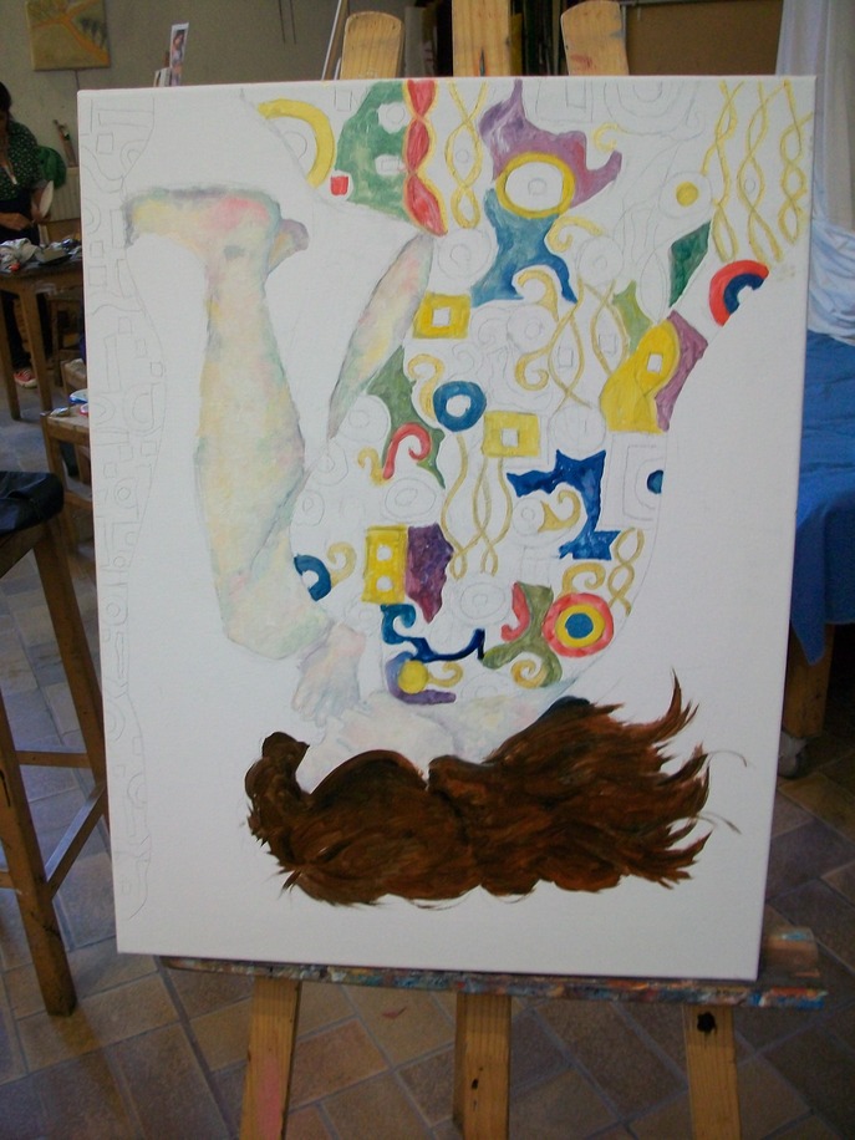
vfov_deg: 56.8
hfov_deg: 44.2
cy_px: 570
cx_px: 428
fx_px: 1054
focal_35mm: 32
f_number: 2.8
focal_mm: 5.7
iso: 160
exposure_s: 1/20
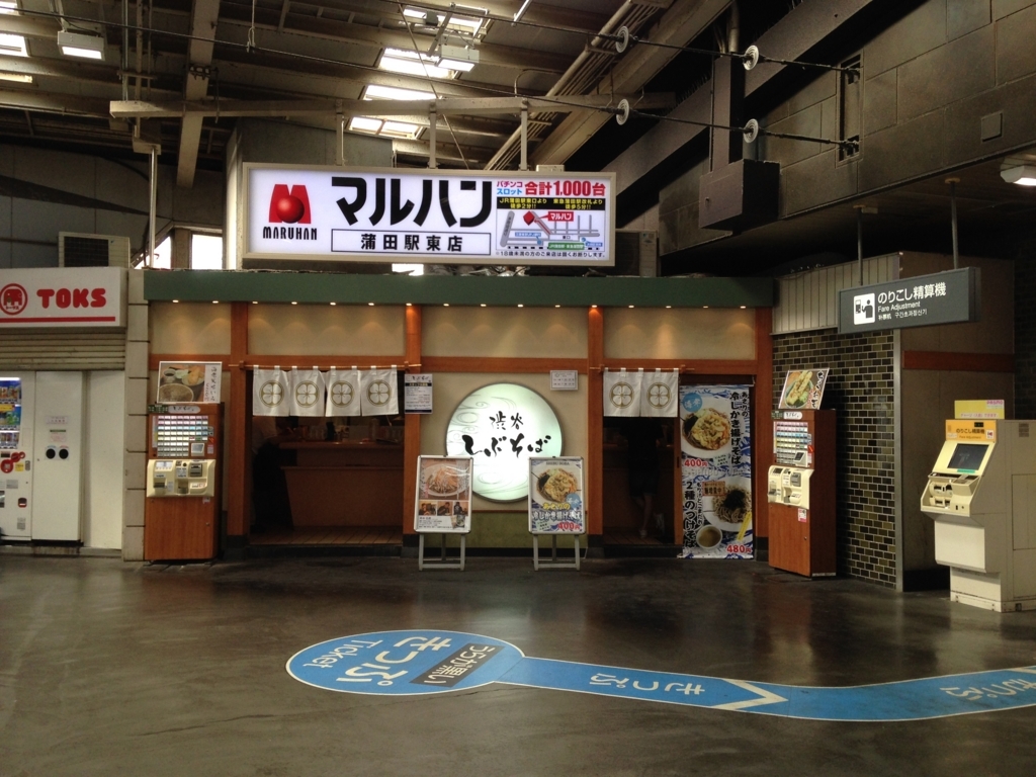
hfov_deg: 55.4
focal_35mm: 33
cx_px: 518
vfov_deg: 42.9
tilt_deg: +2.0
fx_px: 988
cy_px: 388
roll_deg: +0.5
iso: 80
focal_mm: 4.12
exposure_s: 1/120
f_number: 2.4
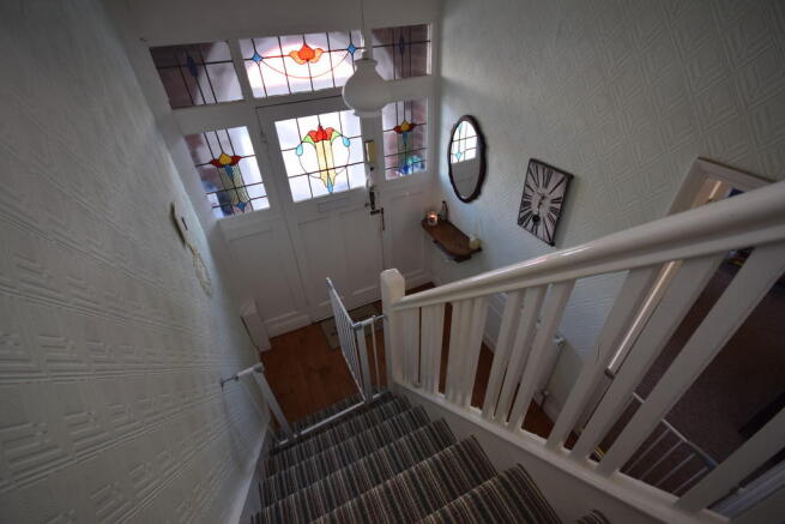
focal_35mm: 15
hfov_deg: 100.4
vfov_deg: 77.4
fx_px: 327
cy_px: 262
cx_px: 392
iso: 400
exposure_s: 1/60
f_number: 4
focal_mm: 10
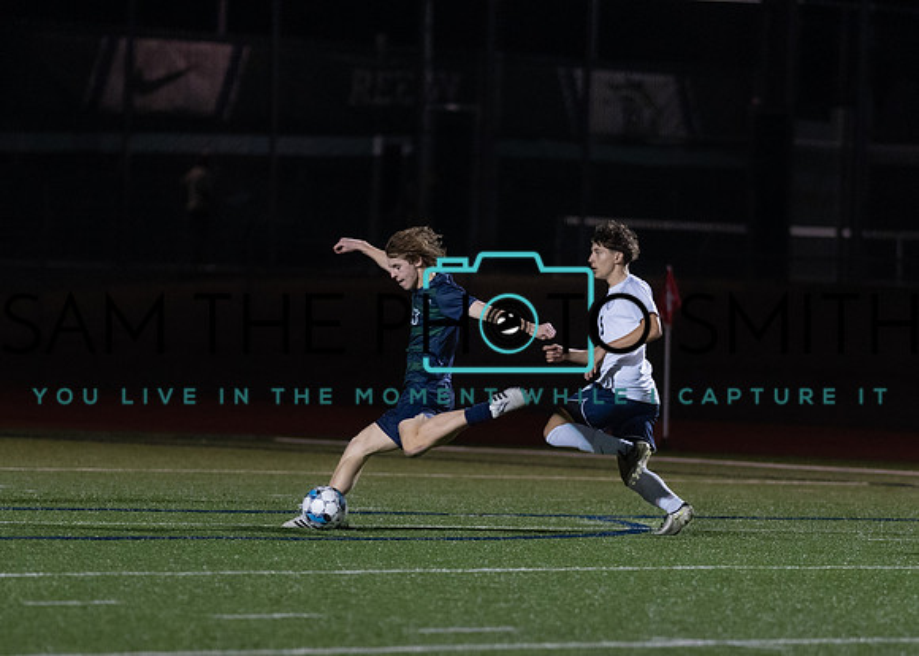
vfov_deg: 4.2
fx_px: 9000
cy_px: 427
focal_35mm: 345
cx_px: 500
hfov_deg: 5.8
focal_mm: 135
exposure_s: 1/1250
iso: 1250
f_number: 1.8
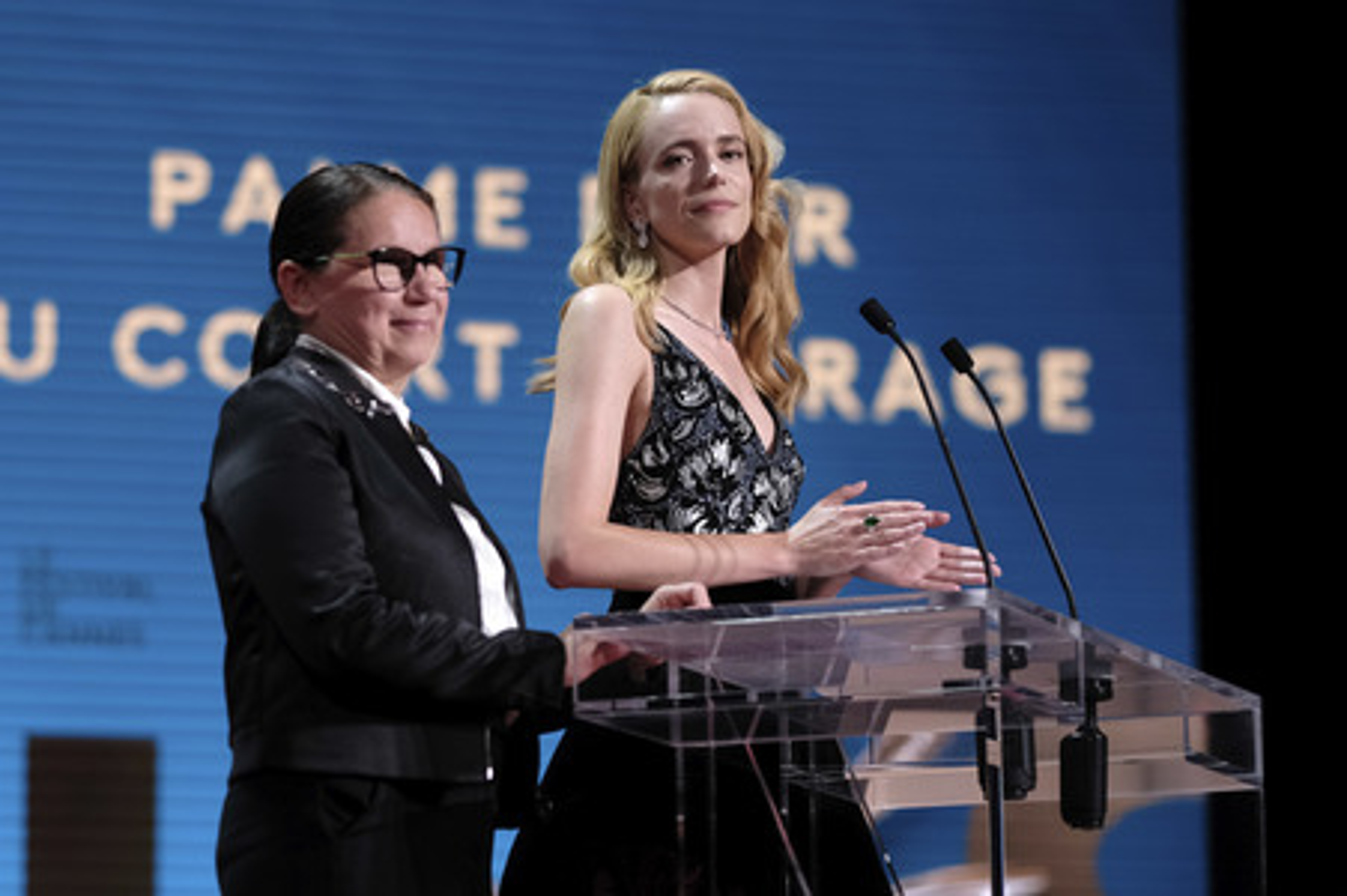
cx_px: 674
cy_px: 448
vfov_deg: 10.1
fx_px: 5047
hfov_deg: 15.2
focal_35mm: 135
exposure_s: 1/400
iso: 1600
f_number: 2
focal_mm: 90
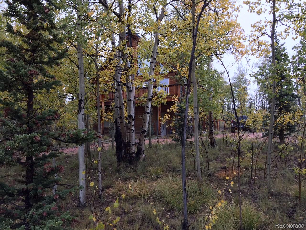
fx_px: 256
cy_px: 115
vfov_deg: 48.2
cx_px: 153
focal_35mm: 29
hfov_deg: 61.7
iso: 32
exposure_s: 1/157
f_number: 2.2
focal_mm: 4.15
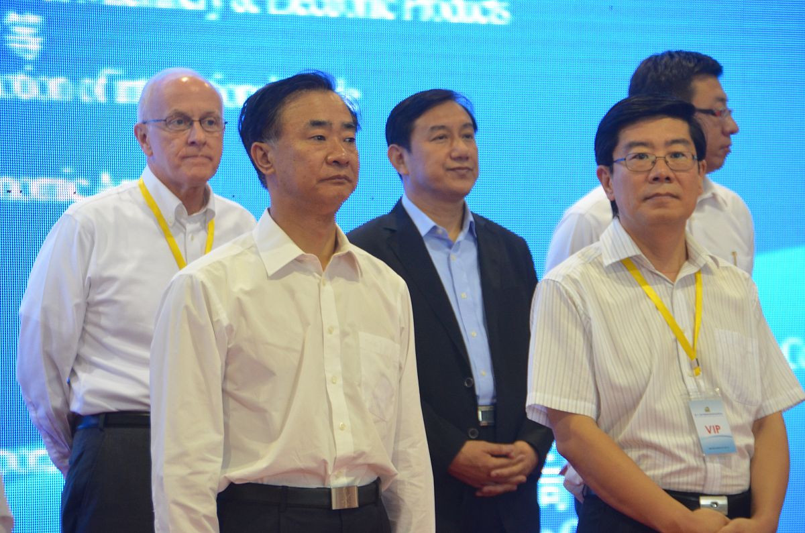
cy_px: 266
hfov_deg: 10.2
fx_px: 4519
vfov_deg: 6.8
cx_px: 402
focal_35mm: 202
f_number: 5.6
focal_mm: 135
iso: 1400
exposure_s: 1/30
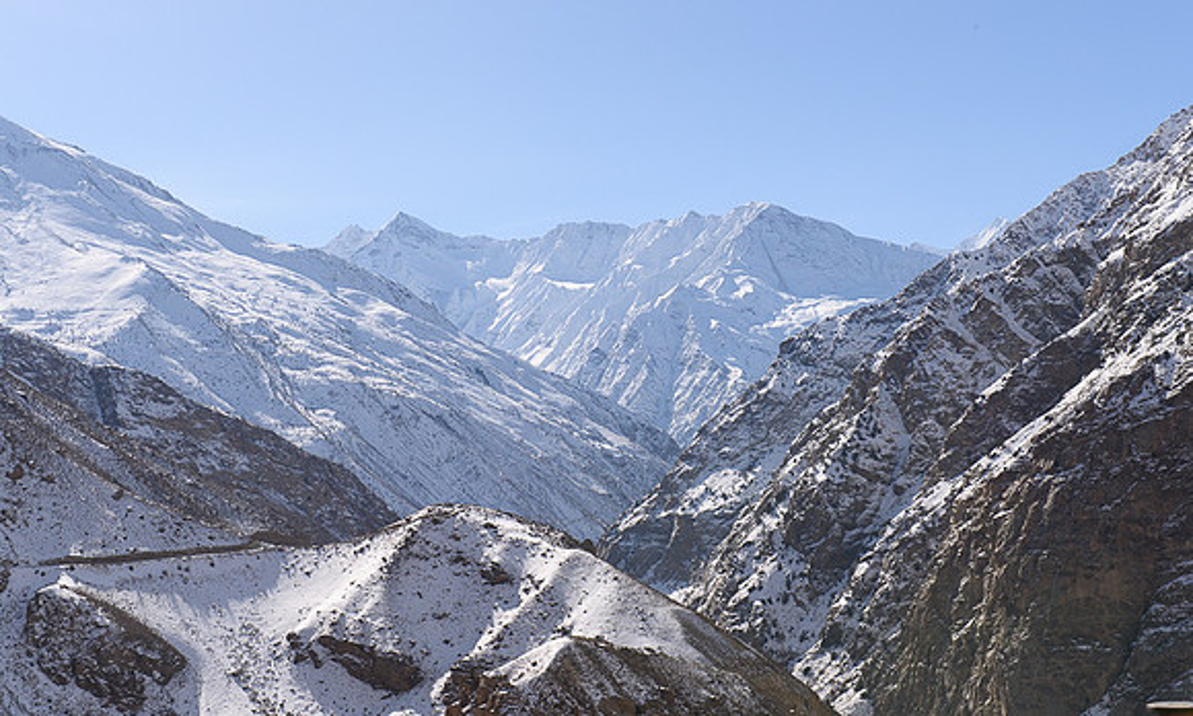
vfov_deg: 19.8
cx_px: 596
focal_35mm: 64
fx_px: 2055
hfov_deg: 32.4
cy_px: 318
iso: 400
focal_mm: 62
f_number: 13
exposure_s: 1/1250
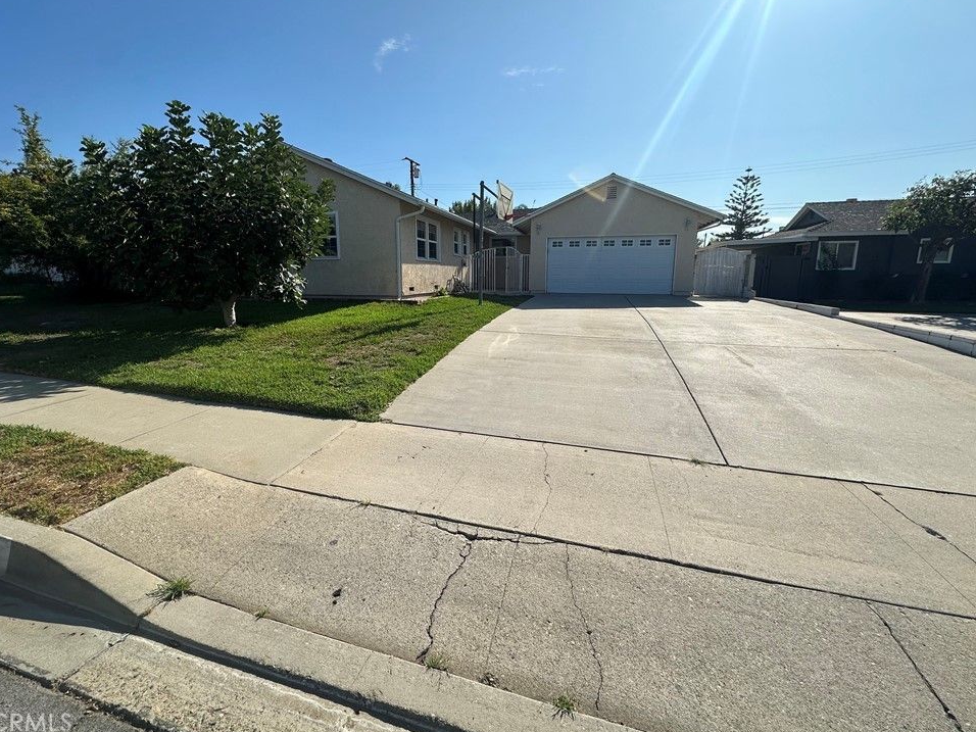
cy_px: 345
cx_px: 471
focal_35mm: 15
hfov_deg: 98.1
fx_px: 423
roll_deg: +0.5
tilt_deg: -9.4
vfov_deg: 81.7
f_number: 2.2
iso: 50
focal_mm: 2.22
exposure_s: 1/2959
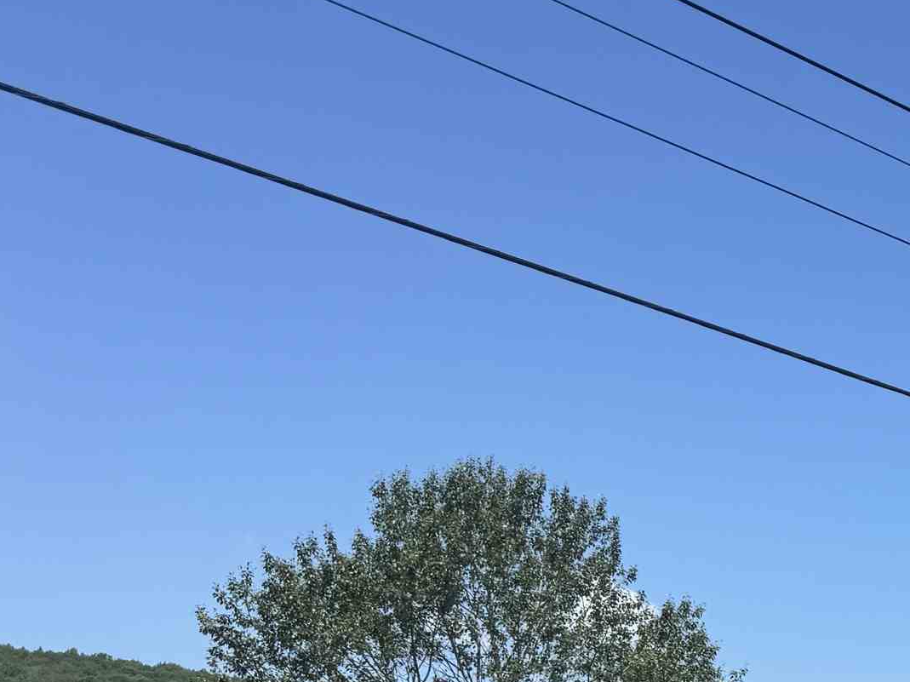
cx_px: 1210
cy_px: 755
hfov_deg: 24.3
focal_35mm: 69
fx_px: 1813
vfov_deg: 20.3
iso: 80
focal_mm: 6.76
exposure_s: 1/4049
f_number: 1.78
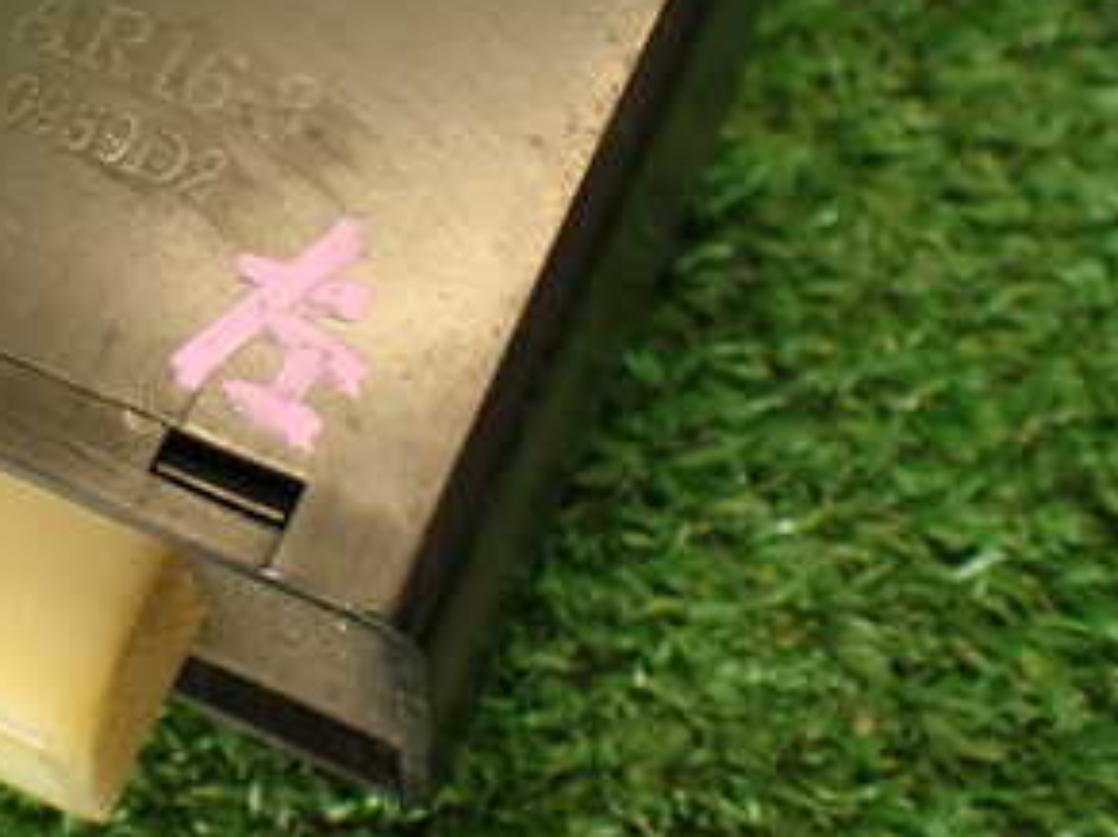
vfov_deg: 22.0
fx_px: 2131
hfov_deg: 27.8
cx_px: 23
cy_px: 200
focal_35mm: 66
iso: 200
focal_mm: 5.79
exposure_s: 1/40
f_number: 2.4
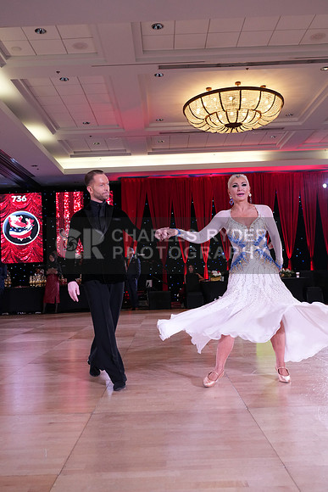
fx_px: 464
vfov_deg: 55.8
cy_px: 246
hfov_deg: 38.9
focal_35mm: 34
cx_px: 164
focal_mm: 34
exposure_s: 1/250
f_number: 5
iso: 2500
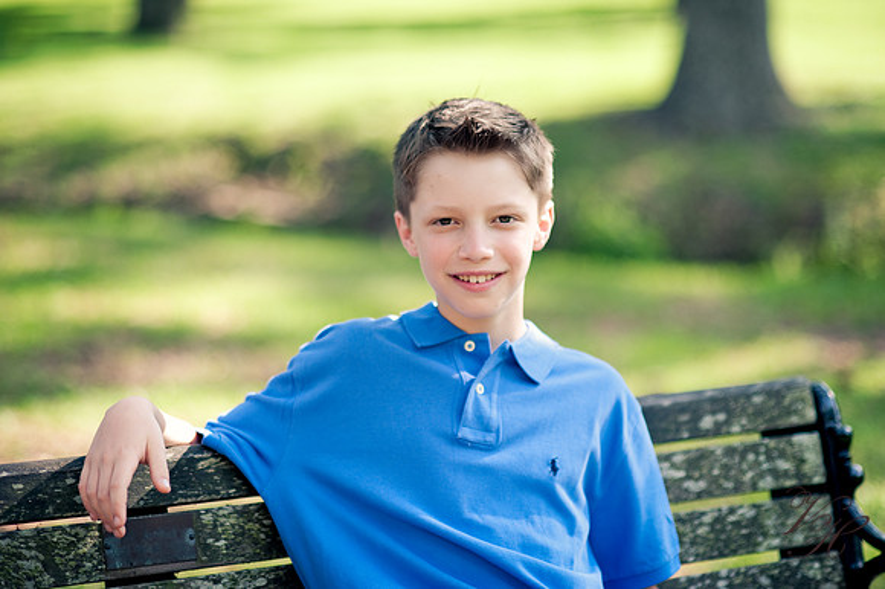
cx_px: 442
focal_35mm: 85
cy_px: 294
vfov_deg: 16.1
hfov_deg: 23.9
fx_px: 2088
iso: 200
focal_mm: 85
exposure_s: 1/1000
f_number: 2
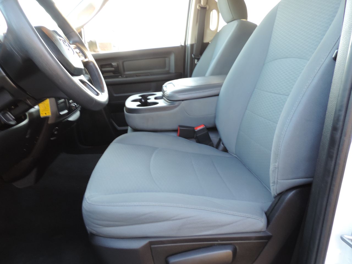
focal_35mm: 24
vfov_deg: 56.8
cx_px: 176
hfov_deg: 71.6
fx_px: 244
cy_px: 132
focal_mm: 4.3
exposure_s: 1/30
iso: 180
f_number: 3
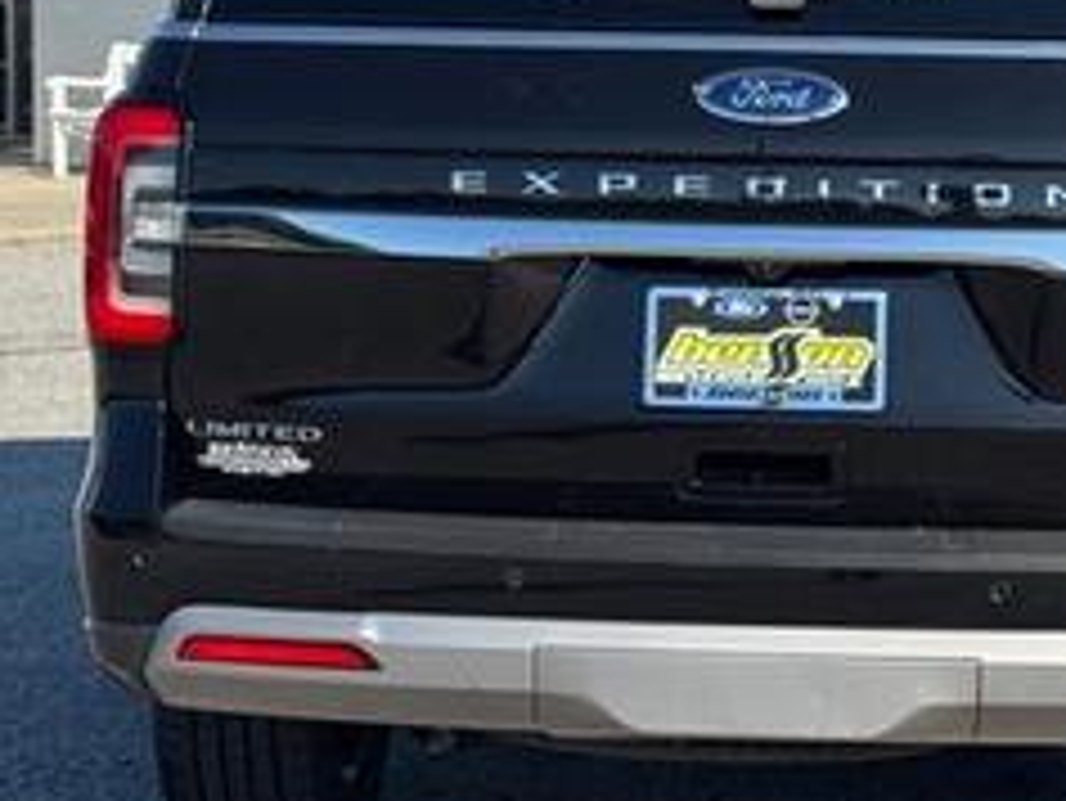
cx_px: 828
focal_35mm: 102
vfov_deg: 14.5
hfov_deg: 19.1
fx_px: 3143
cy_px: 207
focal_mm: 6.76
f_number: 1.78
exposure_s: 1/2252
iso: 64
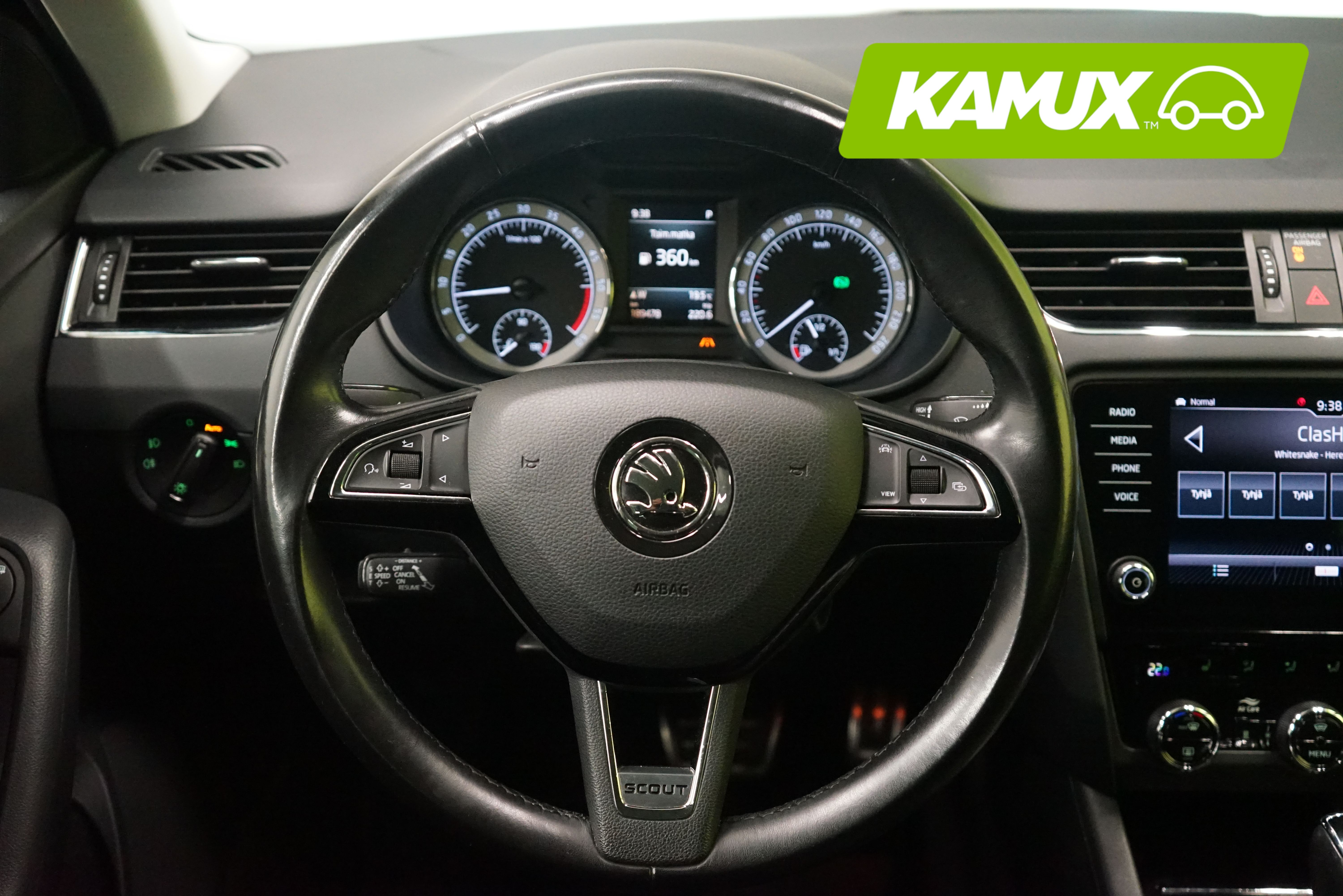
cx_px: 672
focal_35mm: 39
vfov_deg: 34.2
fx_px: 1455
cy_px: 448
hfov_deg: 49.6
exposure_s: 1/40
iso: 6400
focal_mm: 39
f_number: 4
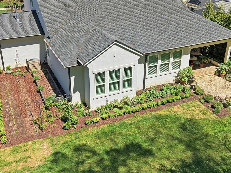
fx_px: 274
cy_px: 66
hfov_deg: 45.8
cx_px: 109
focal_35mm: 41
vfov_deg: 35.0
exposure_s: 1/5000
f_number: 1.8
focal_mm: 8.7
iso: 340
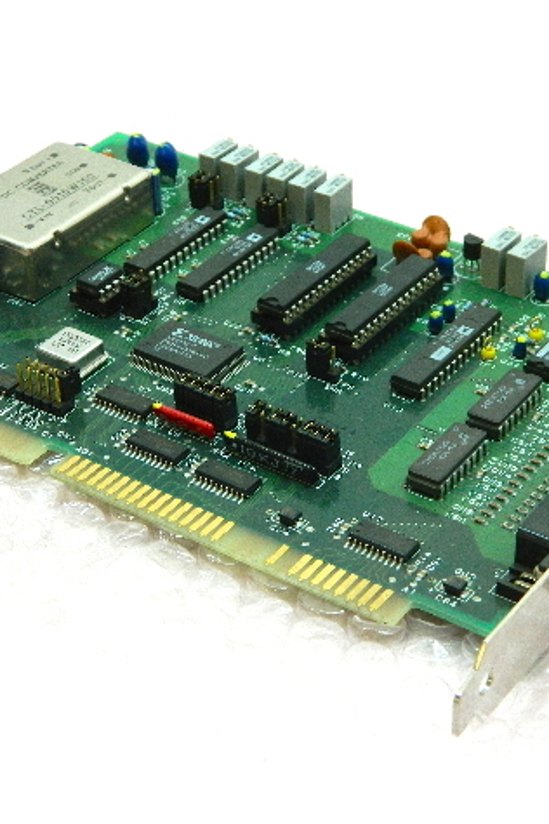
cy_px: 414
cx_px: 302
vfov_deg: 25.4
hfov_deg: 17.1
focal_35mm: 80
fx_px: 1830
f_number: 3.8
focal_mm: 10.2
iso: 220
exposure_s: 1/50
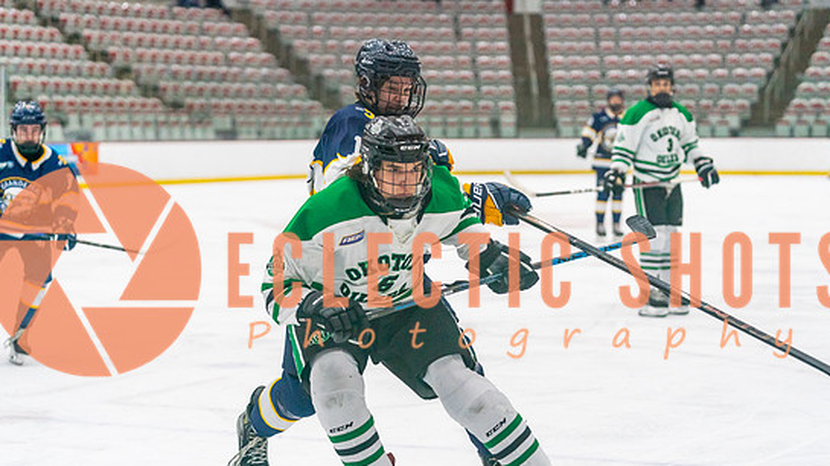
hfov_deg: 24.5
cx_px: 417
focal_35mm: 87
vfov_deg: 13.9
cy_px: 270
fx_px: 1914
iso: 4000
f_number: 2.8
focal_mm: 78
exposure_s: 1/1600
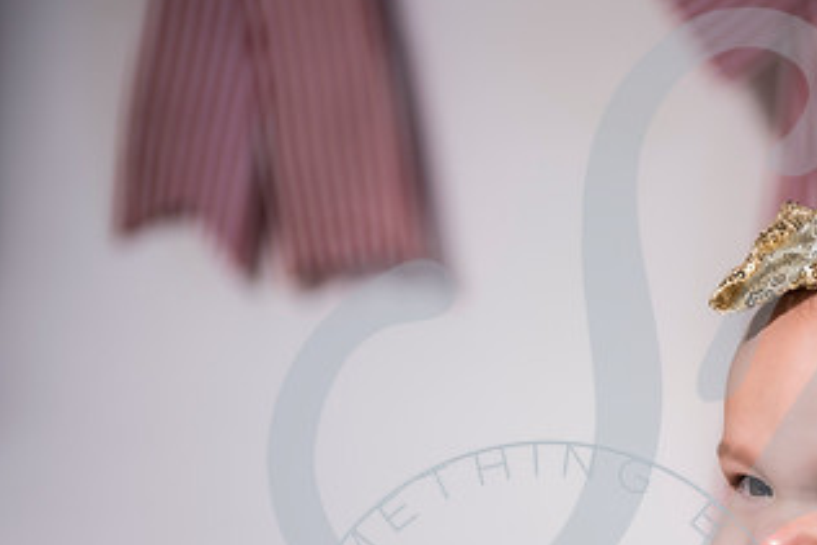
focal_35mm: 131
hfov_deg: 15.5
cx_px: 662
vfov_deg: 10.4
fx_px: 2974
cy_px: 489
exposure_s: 1/125
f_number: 2.8
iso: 100
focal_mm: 70
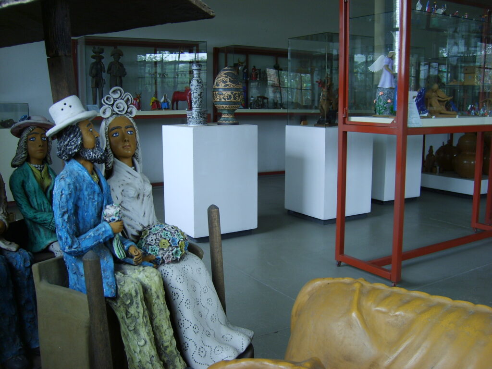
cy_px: 184
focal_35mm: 35
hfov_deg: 52.6
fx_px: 497
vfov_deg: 40.7
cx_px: 246
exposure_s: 1/45
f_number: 2.8
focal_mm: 5.8
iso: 50
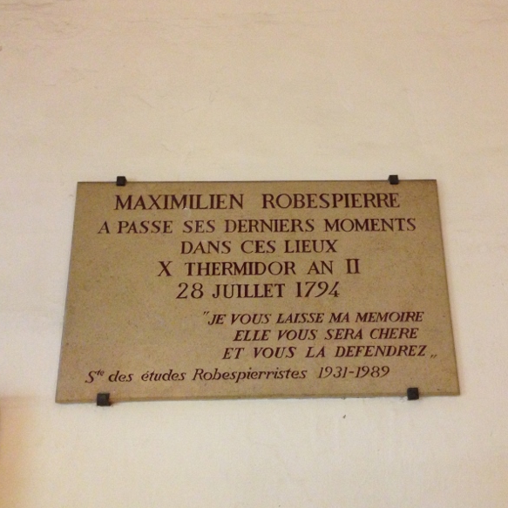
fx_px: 664
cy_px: 258
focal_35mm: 40
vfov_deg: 41.9
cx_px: 285
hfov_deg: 41.8
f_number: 2.4
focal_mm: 4.13
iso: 400
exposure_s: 1/17
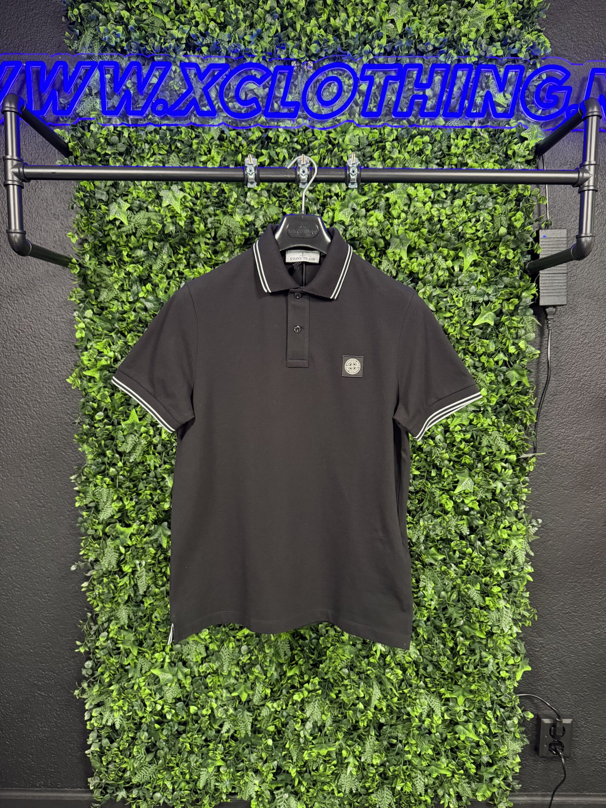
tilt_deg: -5.5
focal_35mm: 24
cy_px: 404
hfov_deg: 56.8
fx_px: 560
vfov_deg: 71.6
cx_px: 303
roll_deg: -0.3
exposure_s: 1/42
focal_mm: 6.76
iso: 800
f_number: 1.78
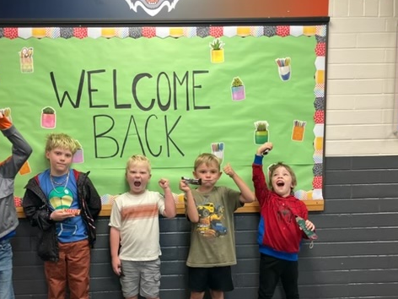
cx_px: 151
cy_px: 193
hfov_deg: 48.5
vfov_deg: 37.4
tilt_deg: -8.9
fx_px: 437
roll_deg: +0.6
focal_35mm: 38
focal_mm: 3.99
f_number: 1.8
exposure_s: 1/60
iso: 160
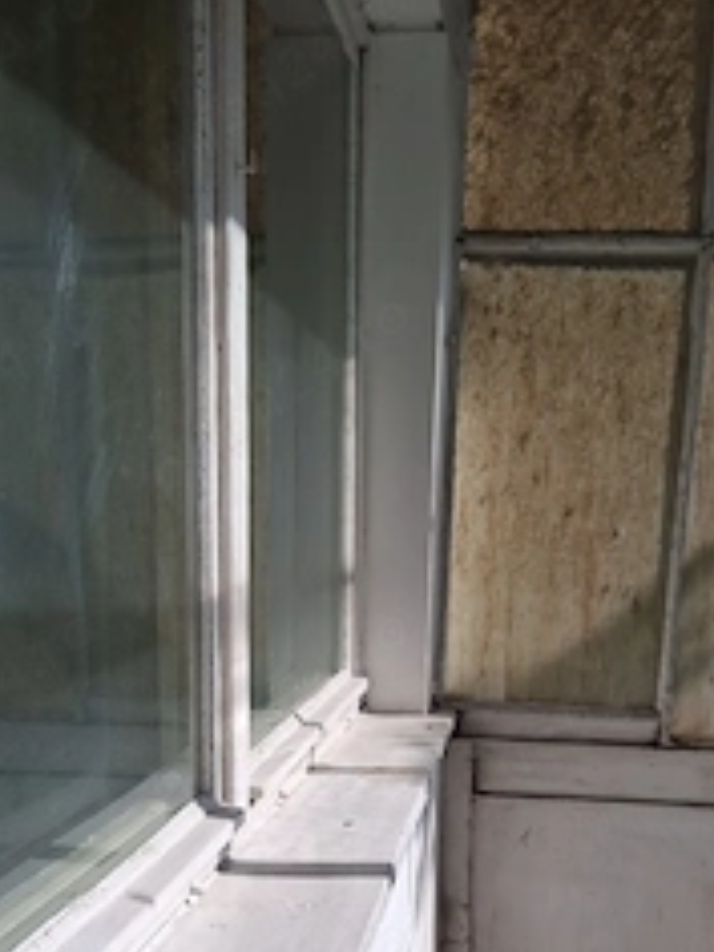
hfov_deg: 32.9
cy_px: 758
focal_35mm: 44
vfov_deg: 41.2
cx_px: 359
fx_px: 1210
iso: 25
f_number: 1.8
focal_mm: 3.98
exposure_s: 1/833
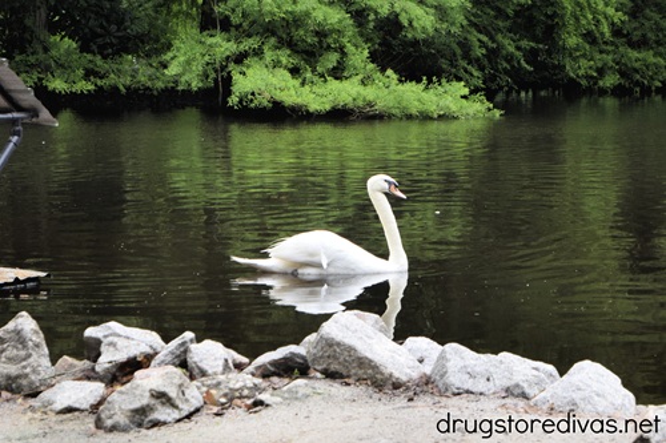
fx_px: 1526
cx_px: 333
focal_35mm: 82
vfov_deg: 16.5
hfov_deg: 24.6
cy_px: 222
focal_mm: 55
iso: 400
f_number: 7.1
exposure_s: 1/200
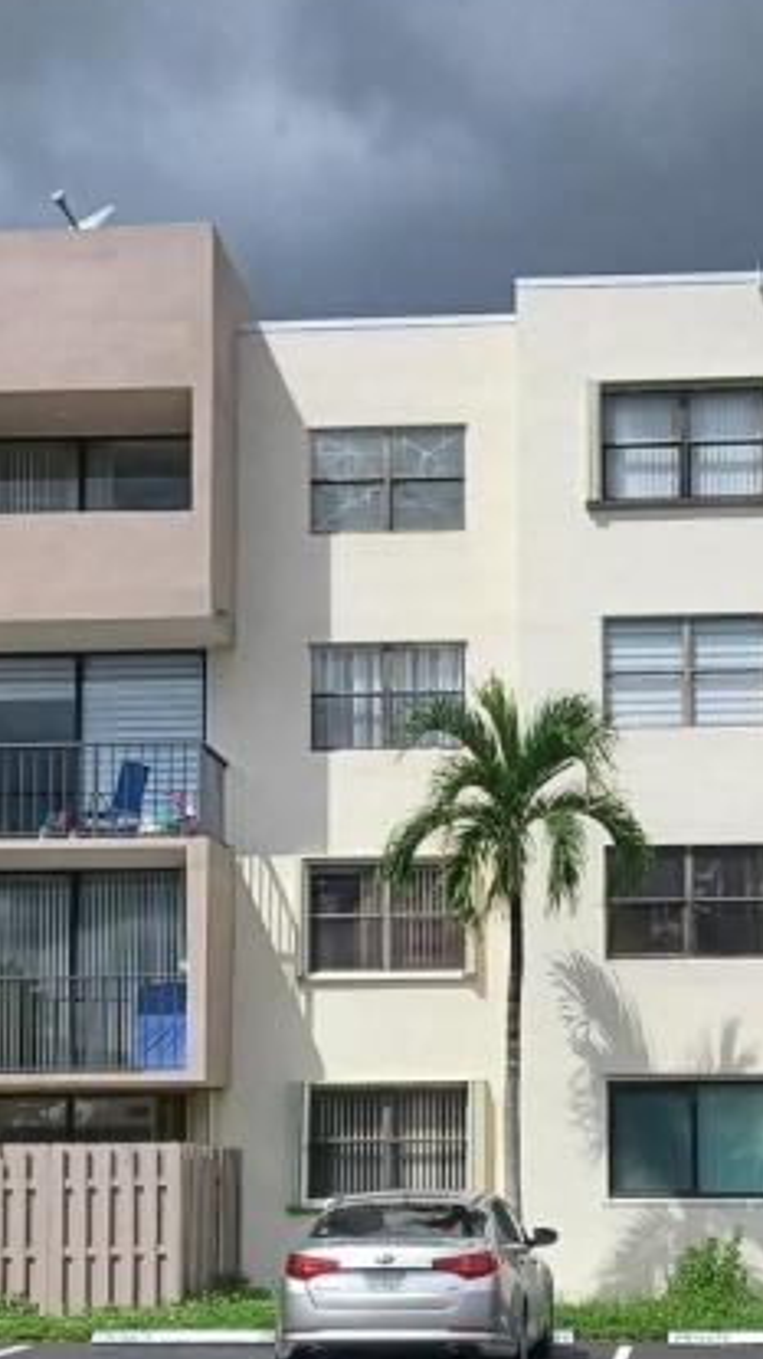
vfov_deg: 33.0
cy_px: 923
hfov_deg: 19.0
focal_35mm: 63
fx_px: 2269
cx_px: 511
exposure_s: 1/482
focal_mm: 4.6
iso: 32
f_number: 1.8
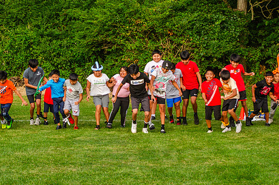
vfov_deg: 12.3
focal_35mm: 111
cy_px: 66
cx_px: 133
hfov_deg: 18.5
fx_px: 858
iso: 200
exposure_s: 1/200
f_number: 7.1
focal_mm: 55
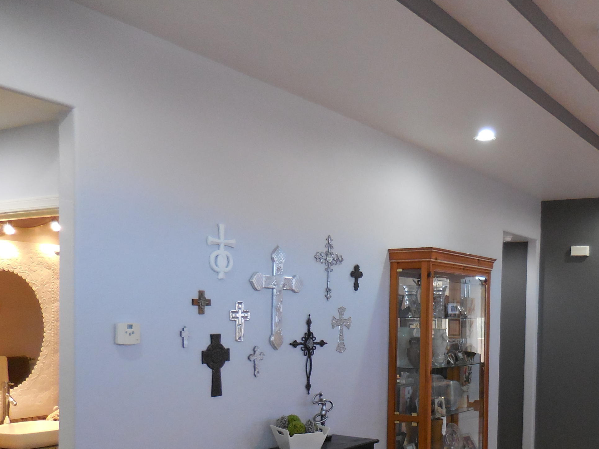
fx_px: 675
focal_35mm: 39
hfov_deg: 46.9
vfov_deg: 36.0
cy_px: 337
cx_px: 411
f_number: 3.3
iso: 400
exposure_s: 1/25
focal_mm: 4.5
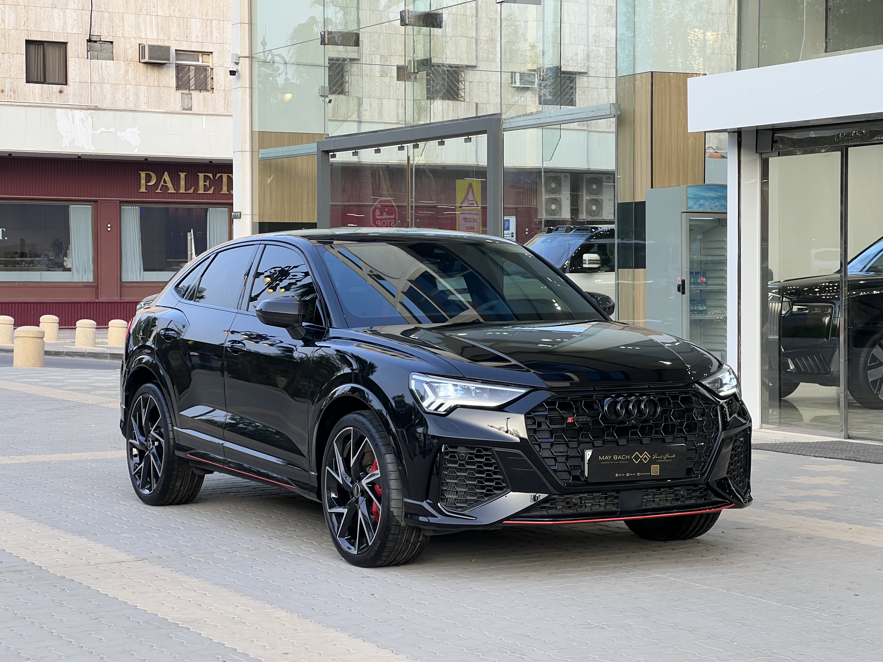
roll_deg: +0.5
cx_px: 442
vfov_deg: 19.1
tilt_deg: -1.2
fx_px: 1964
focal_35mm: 77
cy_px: 331
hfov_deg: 25.3
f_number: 2.8
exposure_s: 1/120
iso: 50
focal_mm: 9
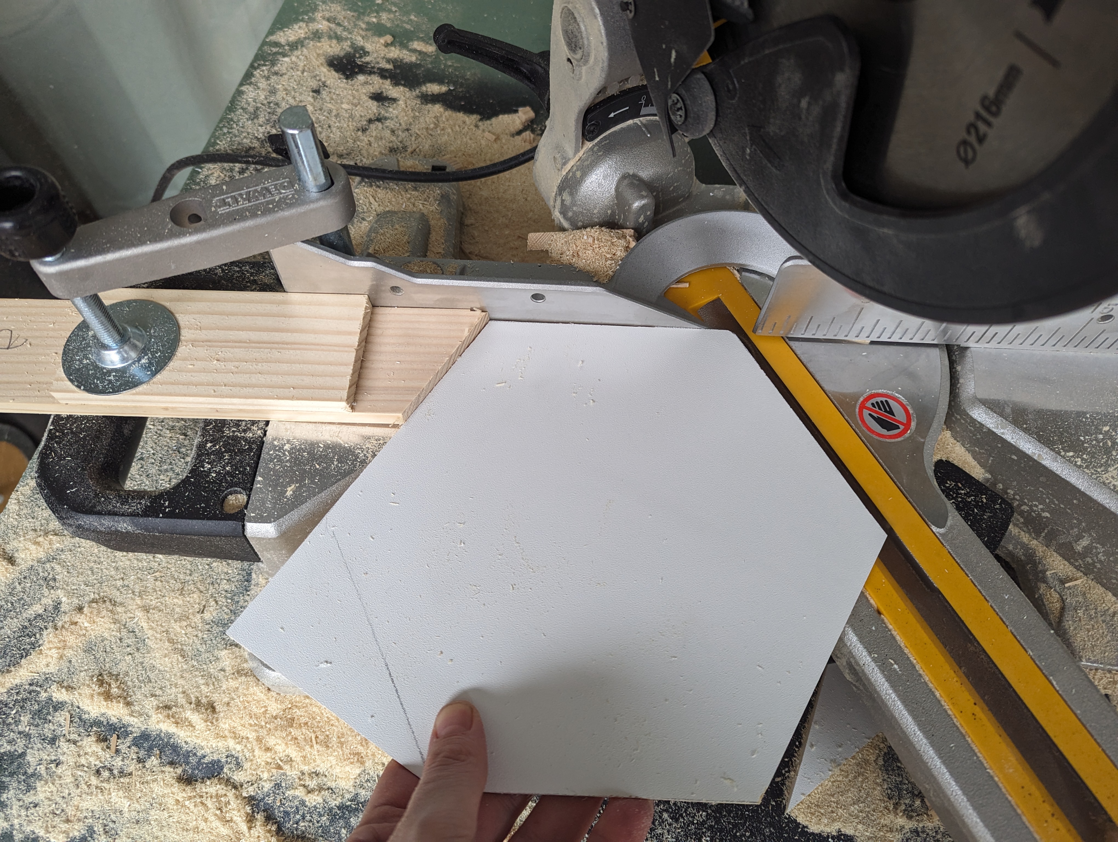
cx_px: 559
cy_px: 421
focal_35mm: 24
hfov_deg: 71.5
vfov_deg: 56.9
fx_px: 776
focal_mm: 6.81
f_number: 1.85
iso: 259
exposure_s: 1/219
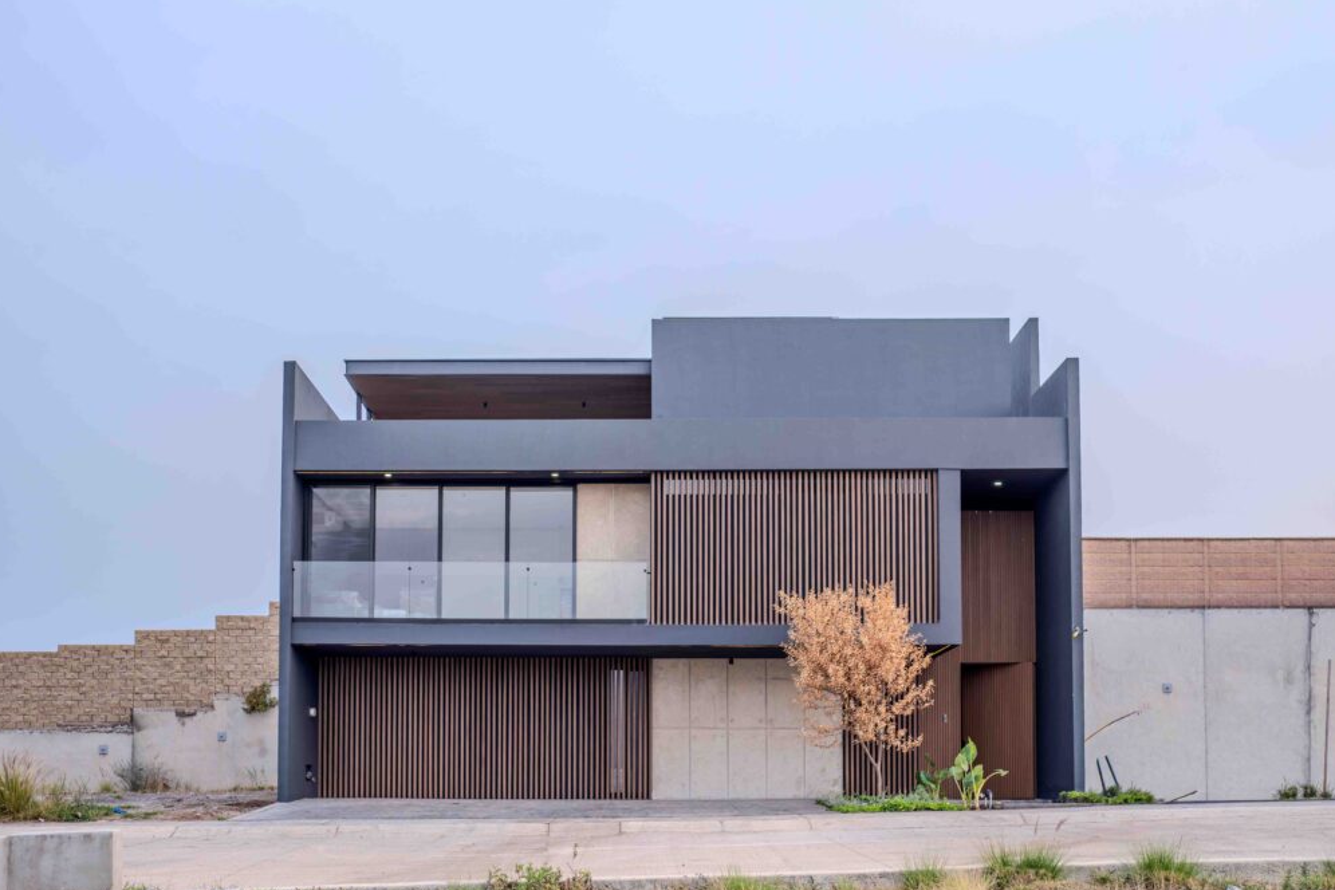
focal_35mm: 36
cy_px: 454
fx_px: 1335
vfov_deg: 36.9
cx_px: 668
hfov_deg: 53.1
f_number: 2.8
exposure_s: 1/1250
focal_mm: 35
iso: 100
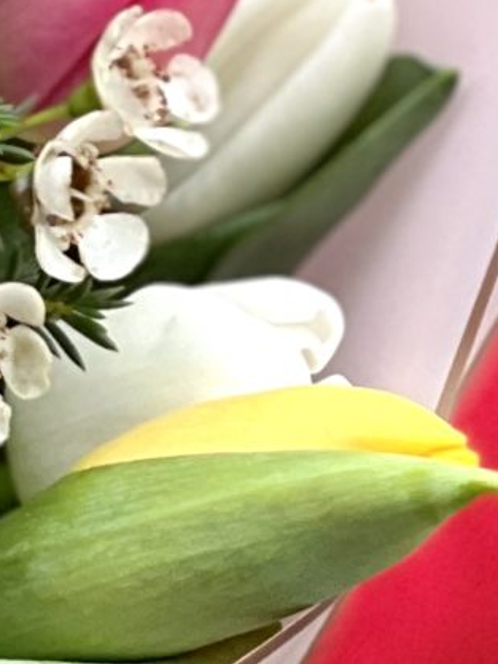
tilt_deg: -13.7
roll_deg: -0.1
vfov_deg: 4.2
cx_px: -582
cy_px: -312
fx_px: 9068
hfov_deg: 3.1
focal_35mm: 473
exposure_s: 1/121
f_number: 2.8
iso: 100
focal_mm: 9
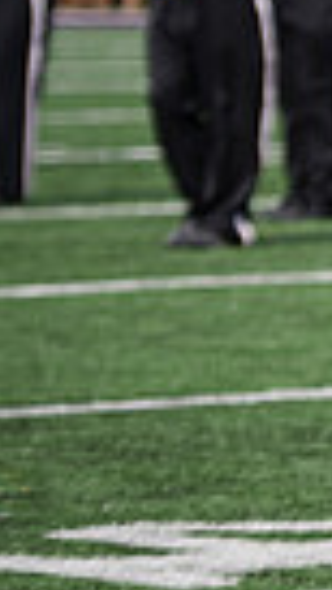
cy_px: 11
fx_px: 8081
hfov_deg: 2.3
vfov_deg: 4.2
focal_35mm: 516
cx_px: 1212
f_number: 3.5
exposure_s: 1/1250
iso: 160
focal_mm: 116
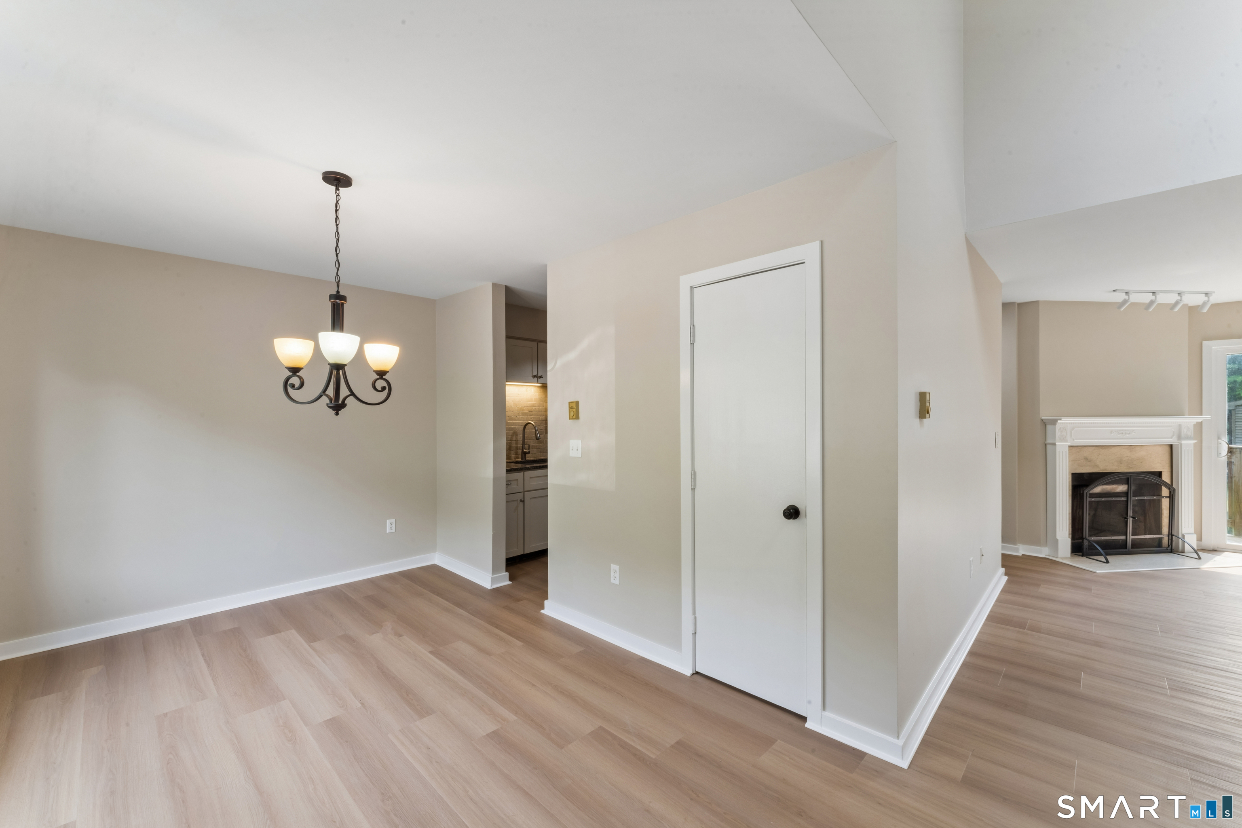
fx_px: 483
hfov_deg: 104.3
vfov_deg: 81.2
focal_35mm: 14
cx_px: 621
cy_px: 414
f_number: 22
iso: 100
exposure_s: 1/1.67
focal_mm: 14
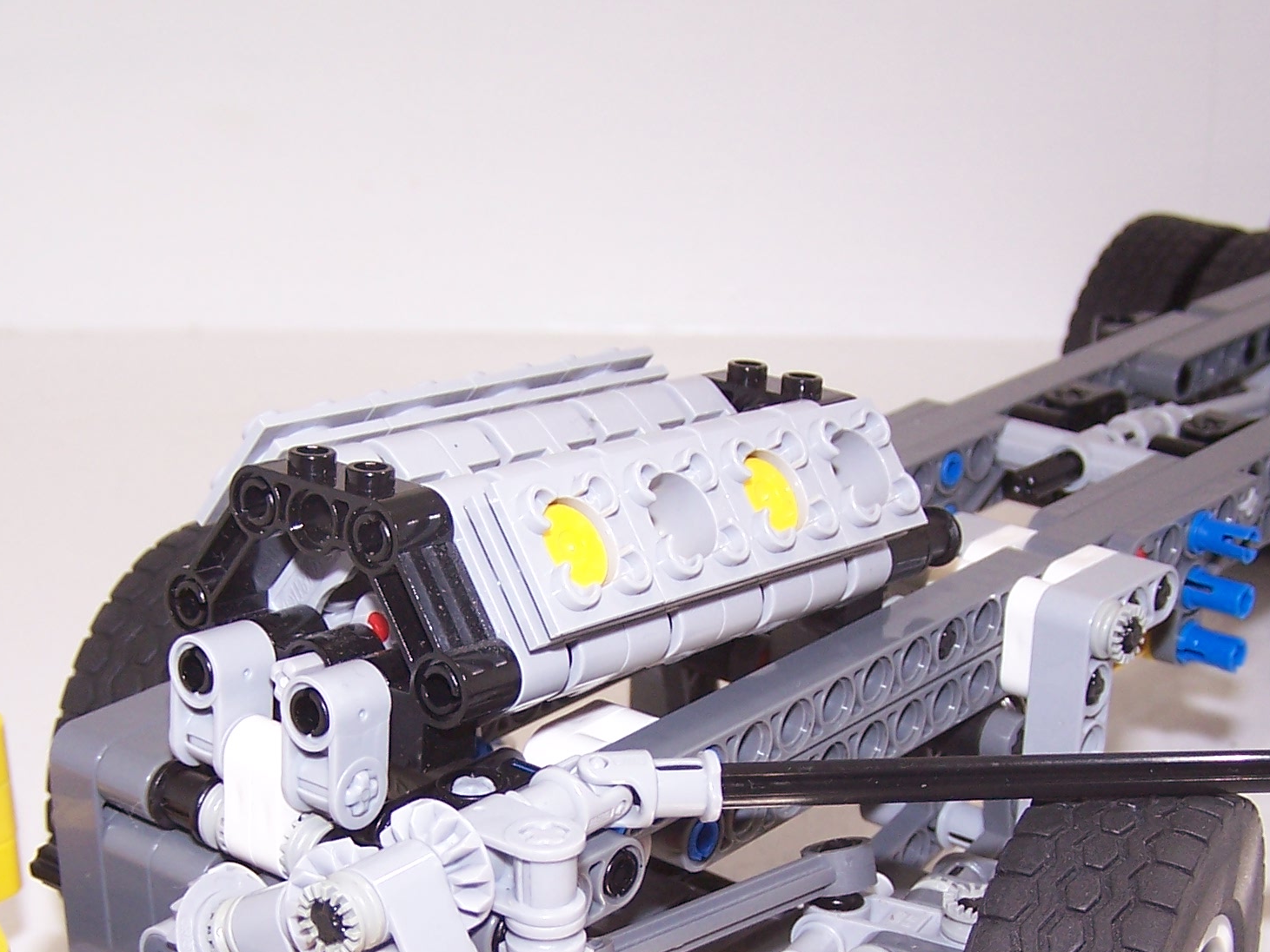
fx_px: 2458
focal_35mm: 67
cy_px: 797
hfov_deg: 29.0
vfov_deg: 21.6
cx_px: 622
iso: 80
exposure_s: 1/60
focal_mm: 6.3
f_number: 2.8
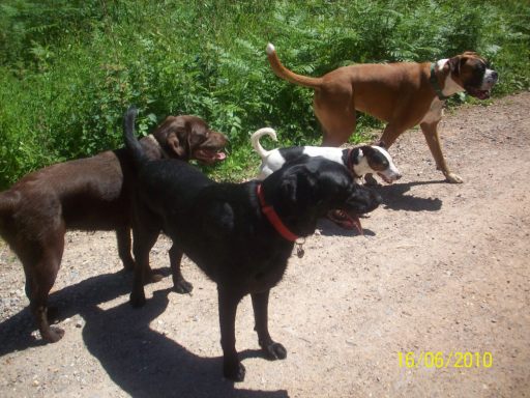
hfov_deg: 50.1
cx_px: 265
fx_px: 567
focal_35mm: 37
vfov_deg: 38.7
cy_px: 199
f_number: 5.6
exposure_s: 1/314
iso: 80
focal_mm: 6.2
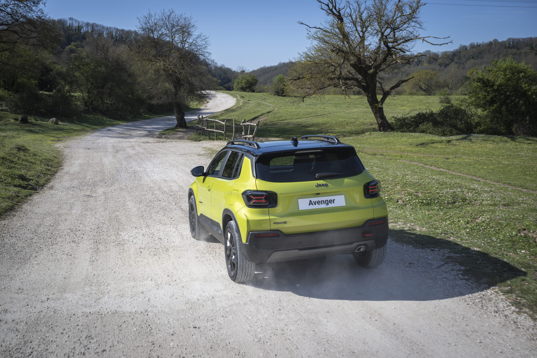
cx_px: 268
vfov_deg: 34.2
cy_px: 179
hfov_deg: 49.6
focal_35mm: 39
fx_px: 582
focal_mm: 39
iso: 80
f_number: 8
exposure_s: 1/200
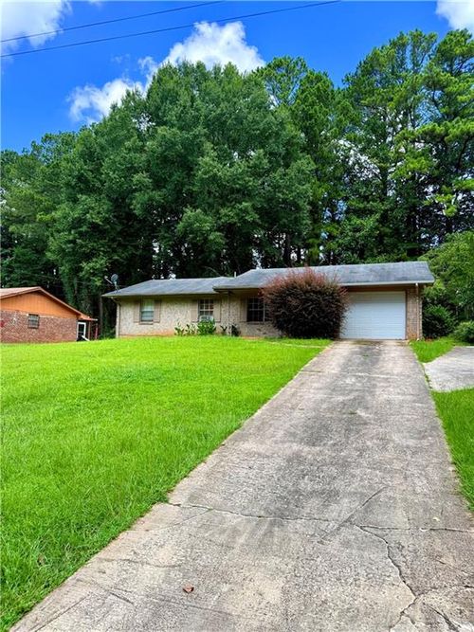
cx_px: 237
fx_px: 438
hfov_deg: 56.8
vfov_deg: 71.6
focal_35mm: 24
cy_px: 316
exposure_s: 1/1156
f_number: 1.78
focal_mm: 6.76
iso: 100
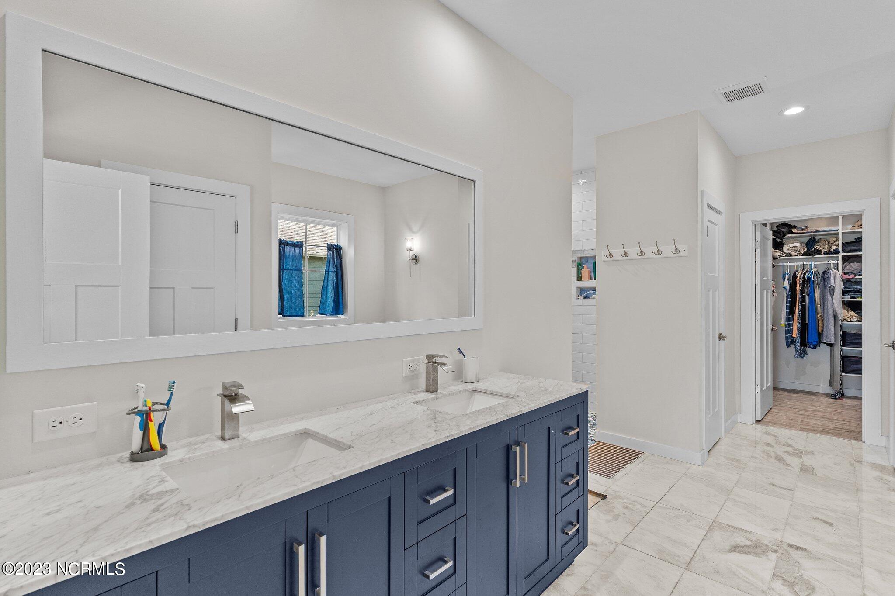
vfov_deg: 70.4
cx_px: 448
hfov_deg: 93.3
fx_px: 423
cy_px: 298
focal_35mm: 17
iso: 1000
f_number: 6.3
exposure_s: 1/13
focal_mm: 17
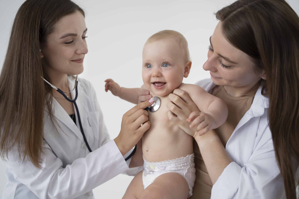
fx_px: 241
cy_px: 100
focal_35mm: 29
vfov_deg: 45.0
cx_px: 150
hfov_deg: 63.7
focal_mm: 29
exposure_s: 1/400
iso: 640
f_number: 2.8
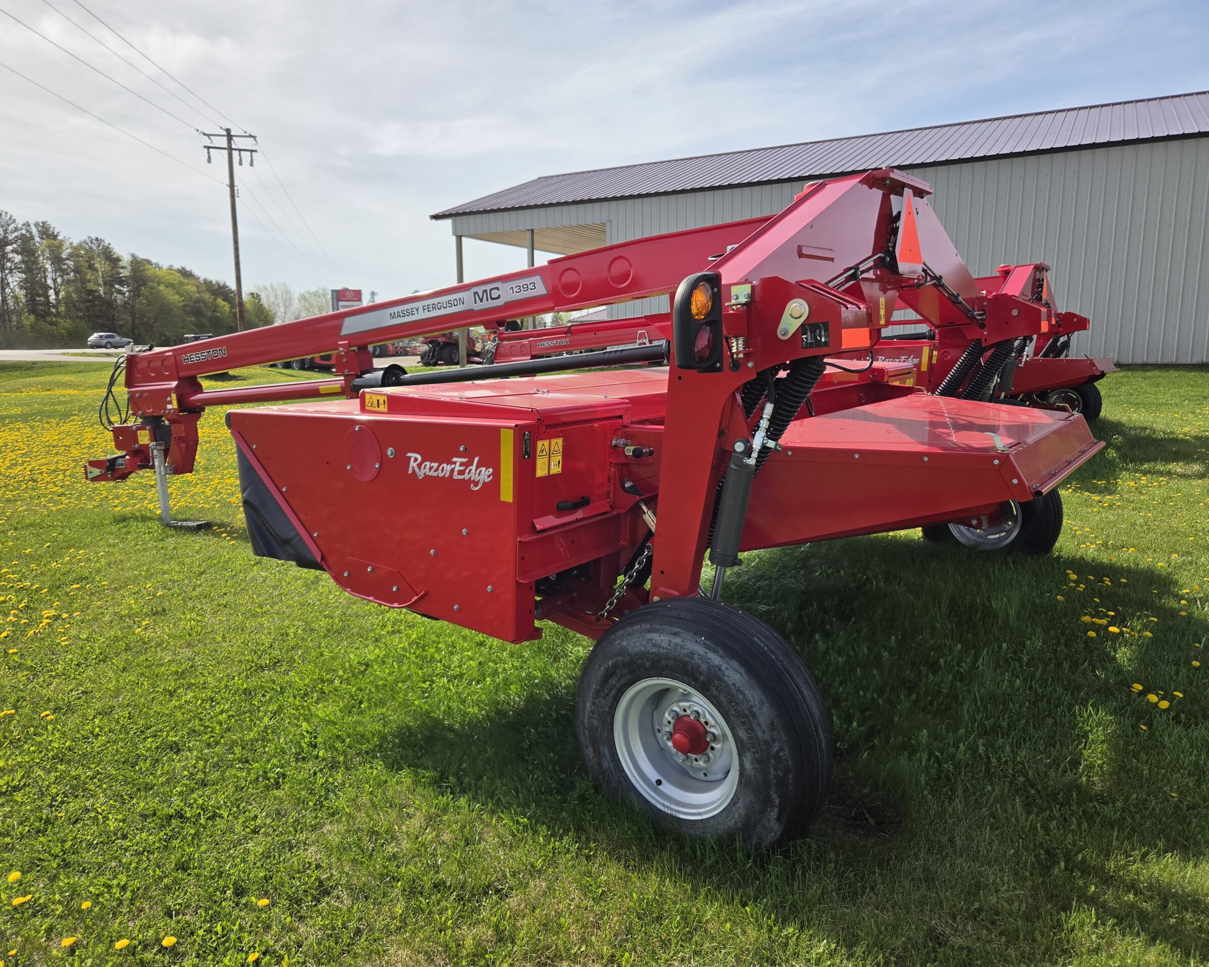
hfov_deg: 70.2
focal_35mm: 24
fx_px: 859
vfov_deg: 58.8
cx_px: 577
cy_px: 484
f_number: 1.8
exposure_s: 1/5127
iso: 80
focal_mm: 5.4
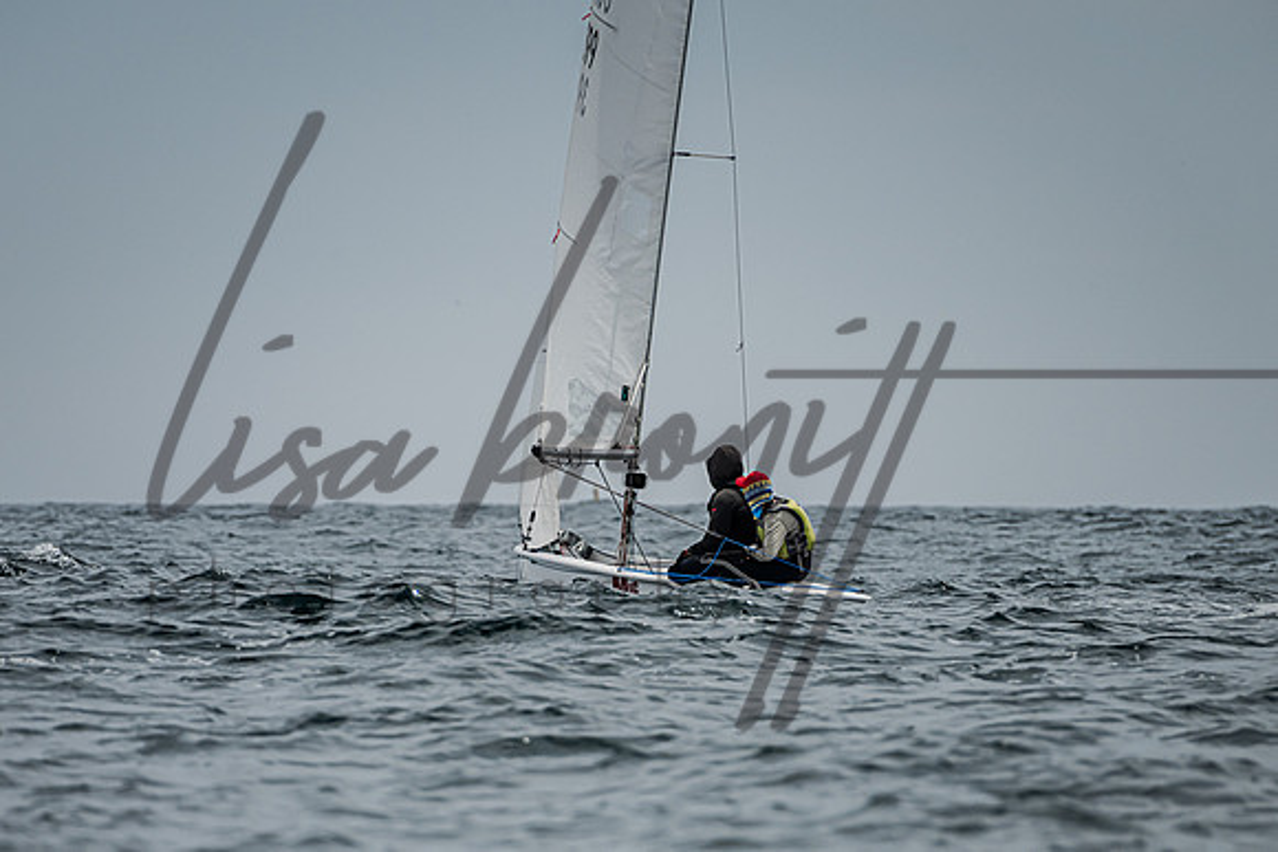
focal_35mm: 541
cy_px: 576
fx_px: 19218
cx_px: 639
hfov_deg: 3.8
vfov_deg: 2.5
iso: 320
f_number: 8
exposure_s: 1/2500
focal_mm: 400
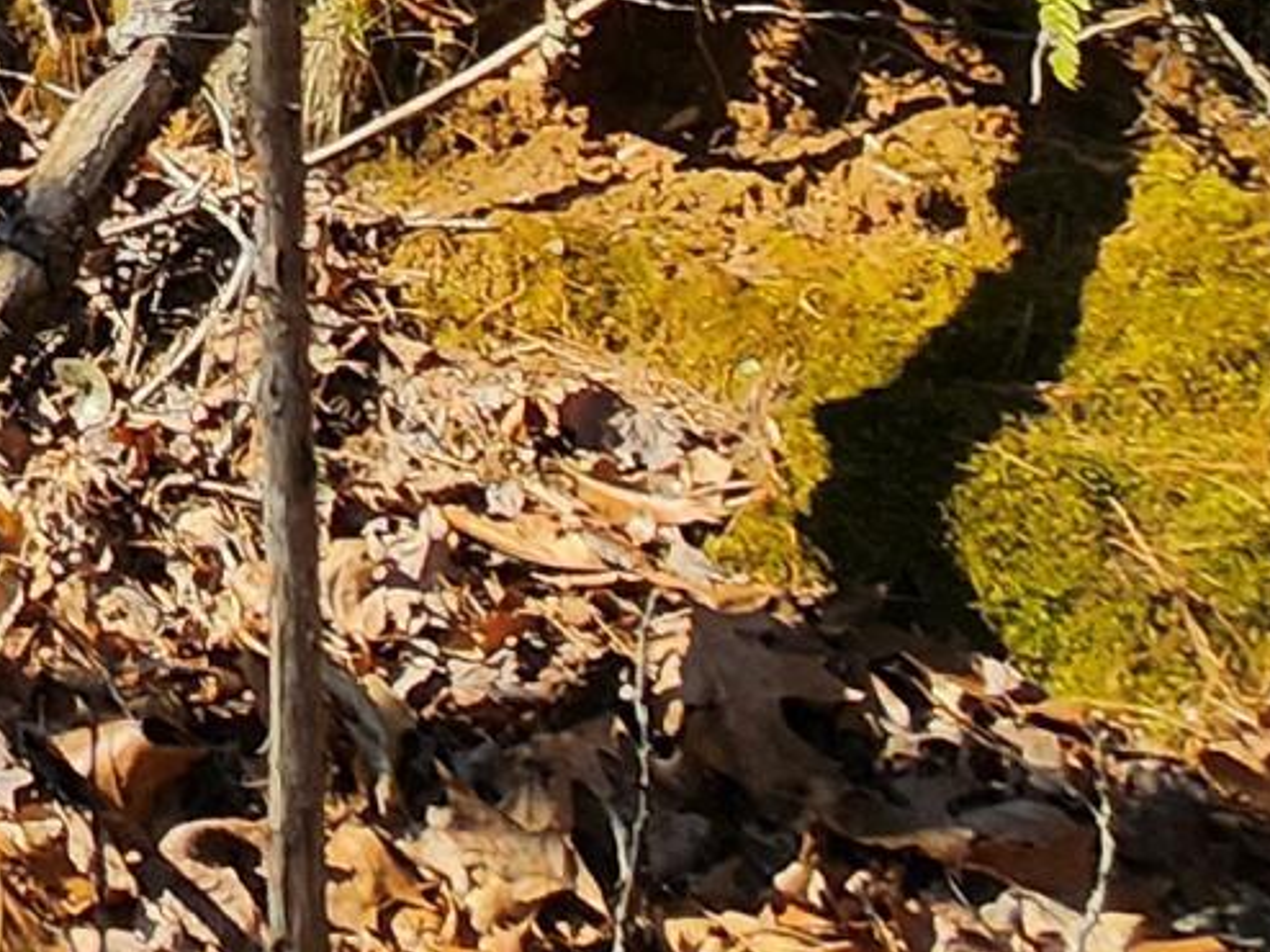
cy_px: -1132
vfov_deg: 14.4
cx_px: -1712
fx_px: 2897
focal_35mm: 79
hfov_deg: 15.2
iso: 32
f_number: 2.2
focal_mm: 1.74
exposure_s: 1/453
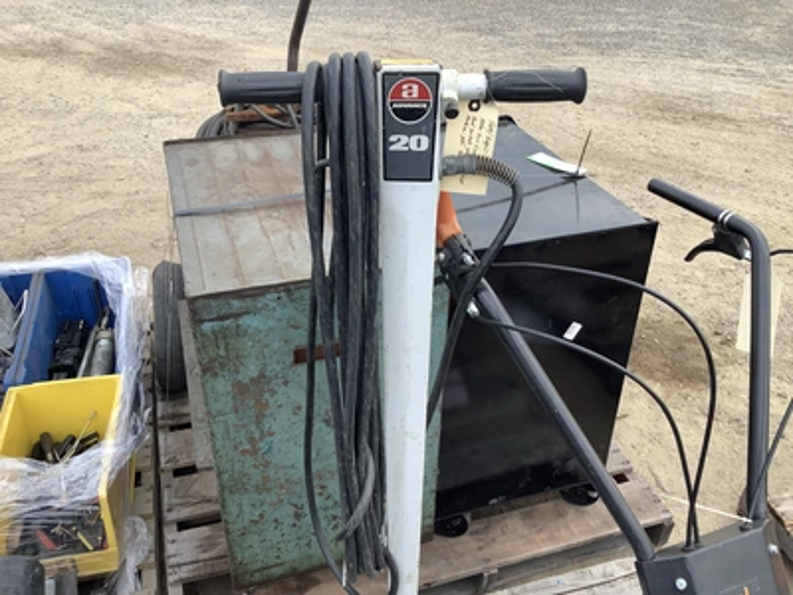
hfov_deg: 58.4
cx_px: 396
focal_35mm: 31
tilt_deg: -30.7
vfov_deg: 45.4
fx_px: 710
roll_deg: -0.4
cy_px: 298
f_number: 2.4
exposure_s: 1/120
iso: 32
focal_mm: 3.3
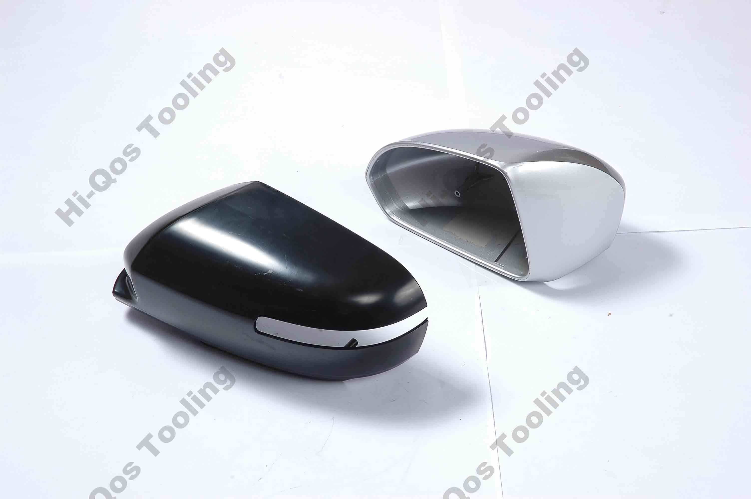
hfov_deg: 19.5
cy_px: 250
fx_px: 2188
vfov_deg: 13.0
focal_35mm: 105
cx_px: 376
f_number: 20
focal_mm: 70
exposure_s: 1/200
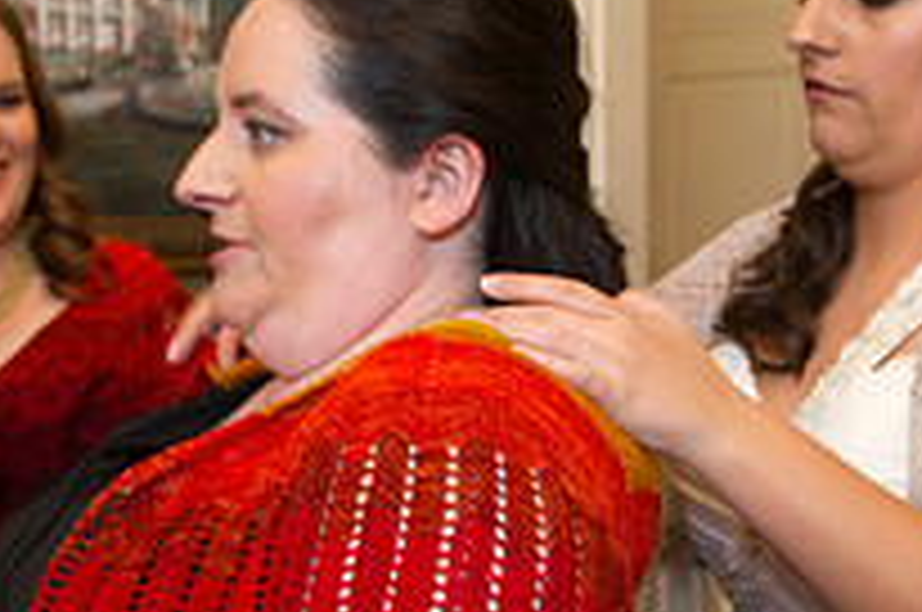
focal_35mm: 68
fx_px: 1739
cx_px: 562
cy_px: 508
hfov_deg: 29.6
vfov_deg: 19.7
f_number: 4
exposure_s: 1/60
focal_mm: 24
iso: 800
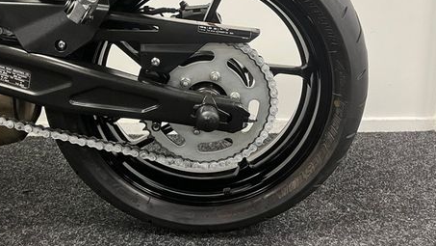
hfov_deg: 50.3
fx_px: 463
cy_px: 65
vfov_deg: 29.3
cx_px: 186
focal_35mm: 40
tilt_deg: -9.9
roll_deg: +1.7
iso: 200
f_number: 1.6
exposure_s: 1/50
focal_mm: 5.1
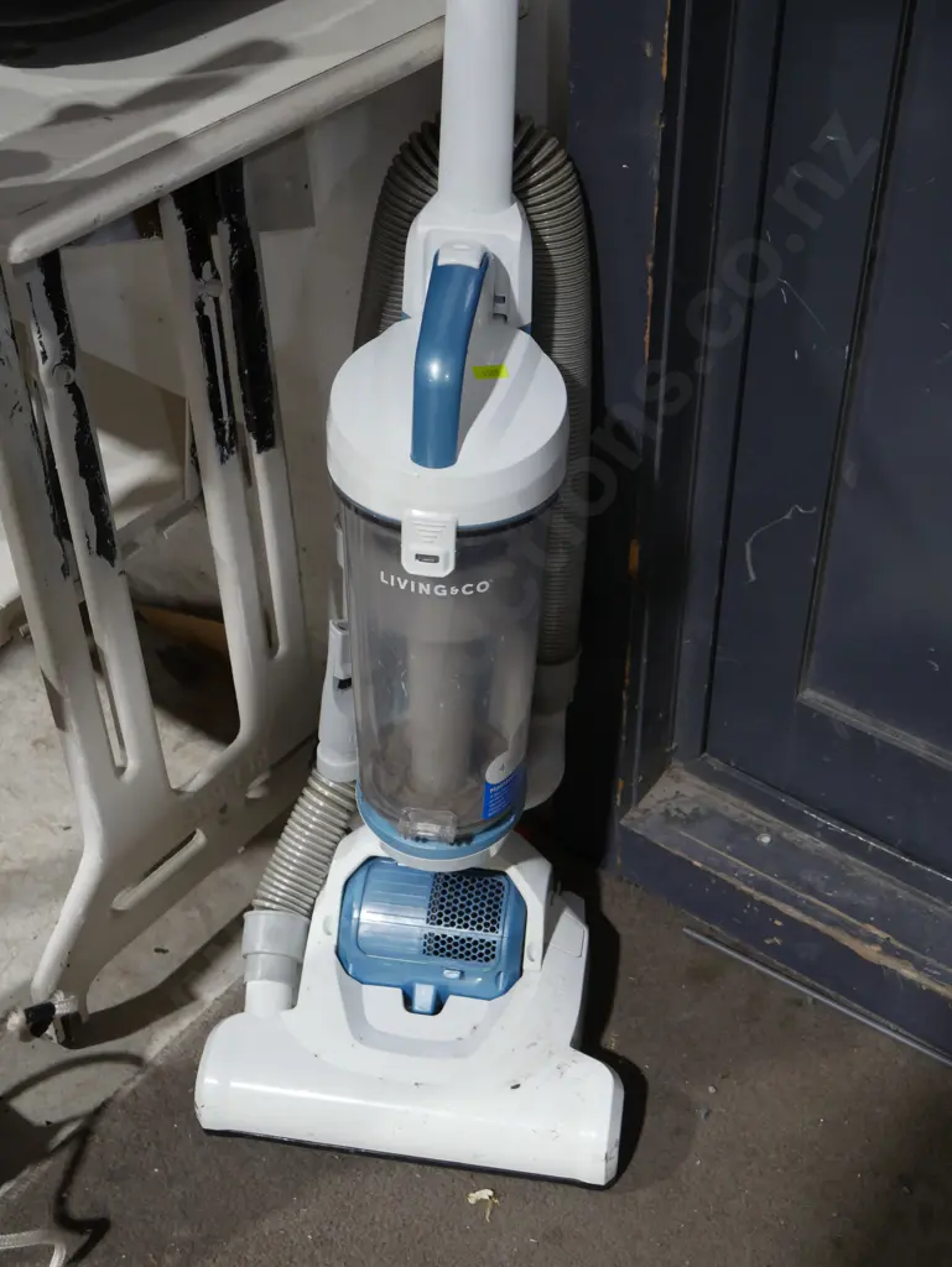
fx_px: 1612
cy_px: 634
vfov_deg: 42.9
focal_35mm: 44
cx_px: 476
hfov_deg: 32.9
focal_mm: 22
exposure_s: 1/60
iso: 800
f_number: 4.7
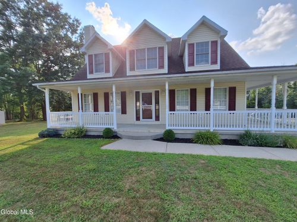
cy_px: 111
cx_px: 148
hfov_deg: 106.2
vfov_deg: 89.9
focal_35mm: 13
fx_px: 112
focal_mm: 1.74
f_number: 2.2
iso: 40
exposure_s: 1/722
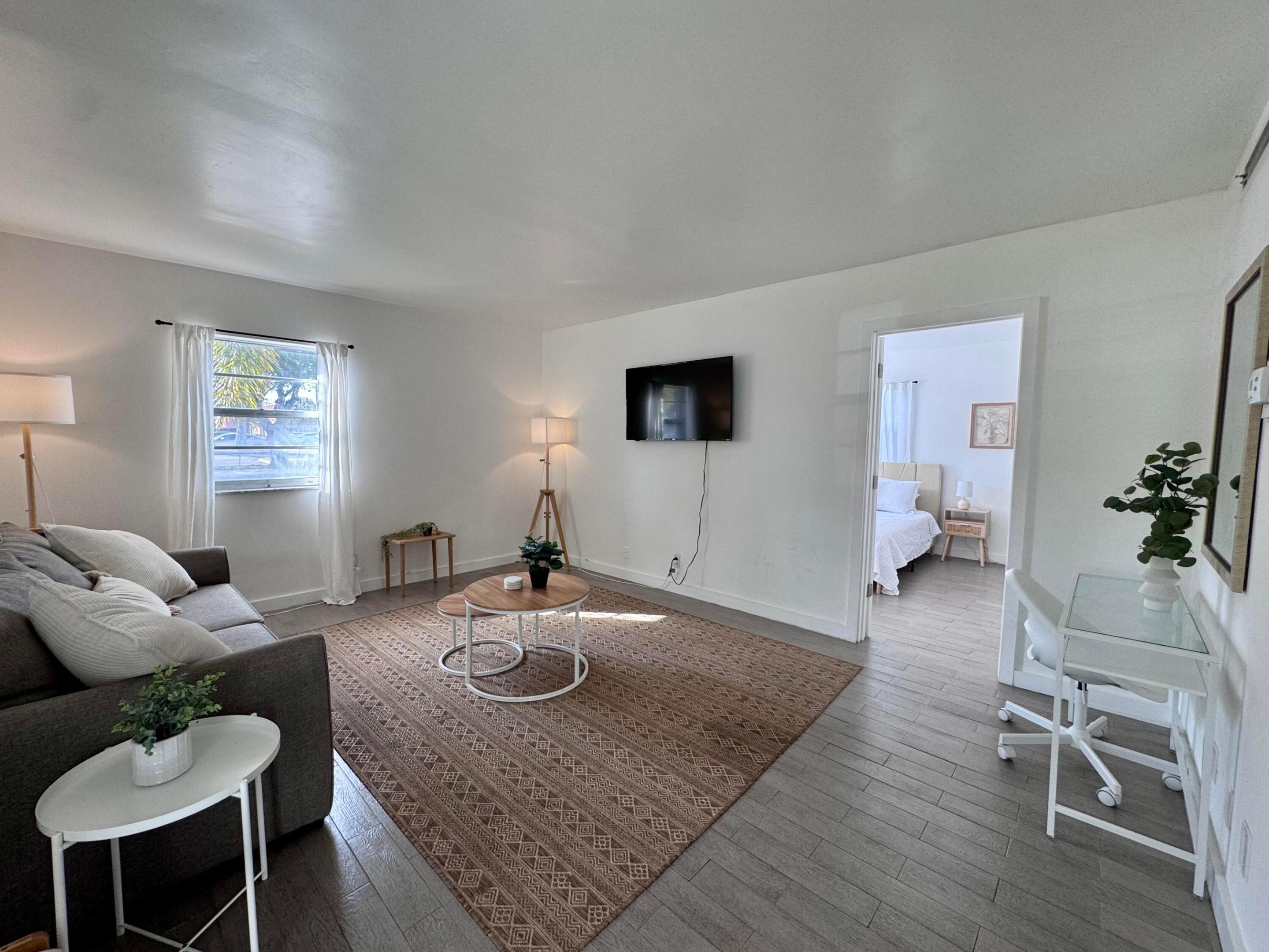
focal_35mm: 14
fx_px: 513
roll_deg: -1.0
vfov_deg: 85.7
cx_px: 634
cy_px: 476
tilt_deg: -4.7
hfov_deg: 102.1
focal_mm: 2.22
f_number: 2.2
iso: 64
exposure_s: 1/120
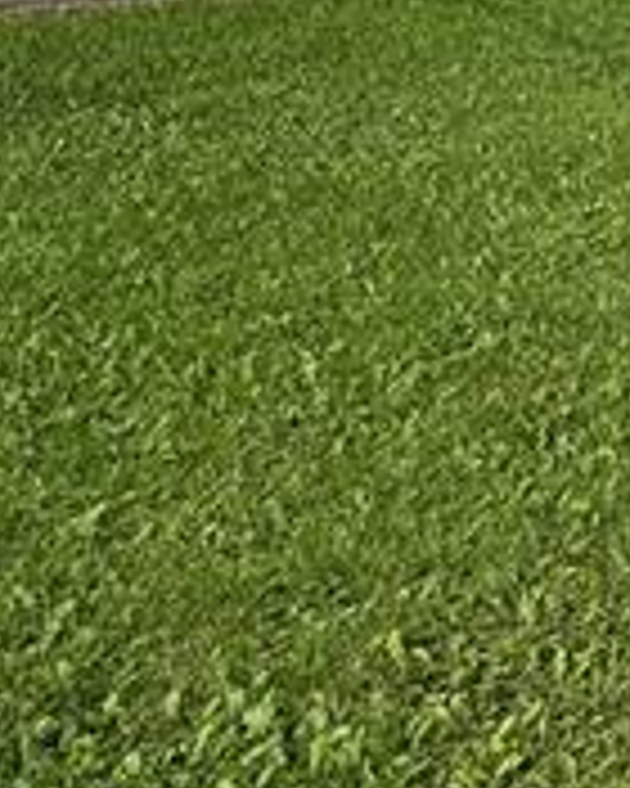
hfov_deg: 18.5
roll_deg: -2.6
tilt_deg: -6.5
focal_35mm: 60
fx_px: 1398
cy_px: -81
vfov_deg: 28.5
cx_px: 1192
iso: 50
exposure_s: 1/2208
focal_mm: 2.22
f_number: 2.2
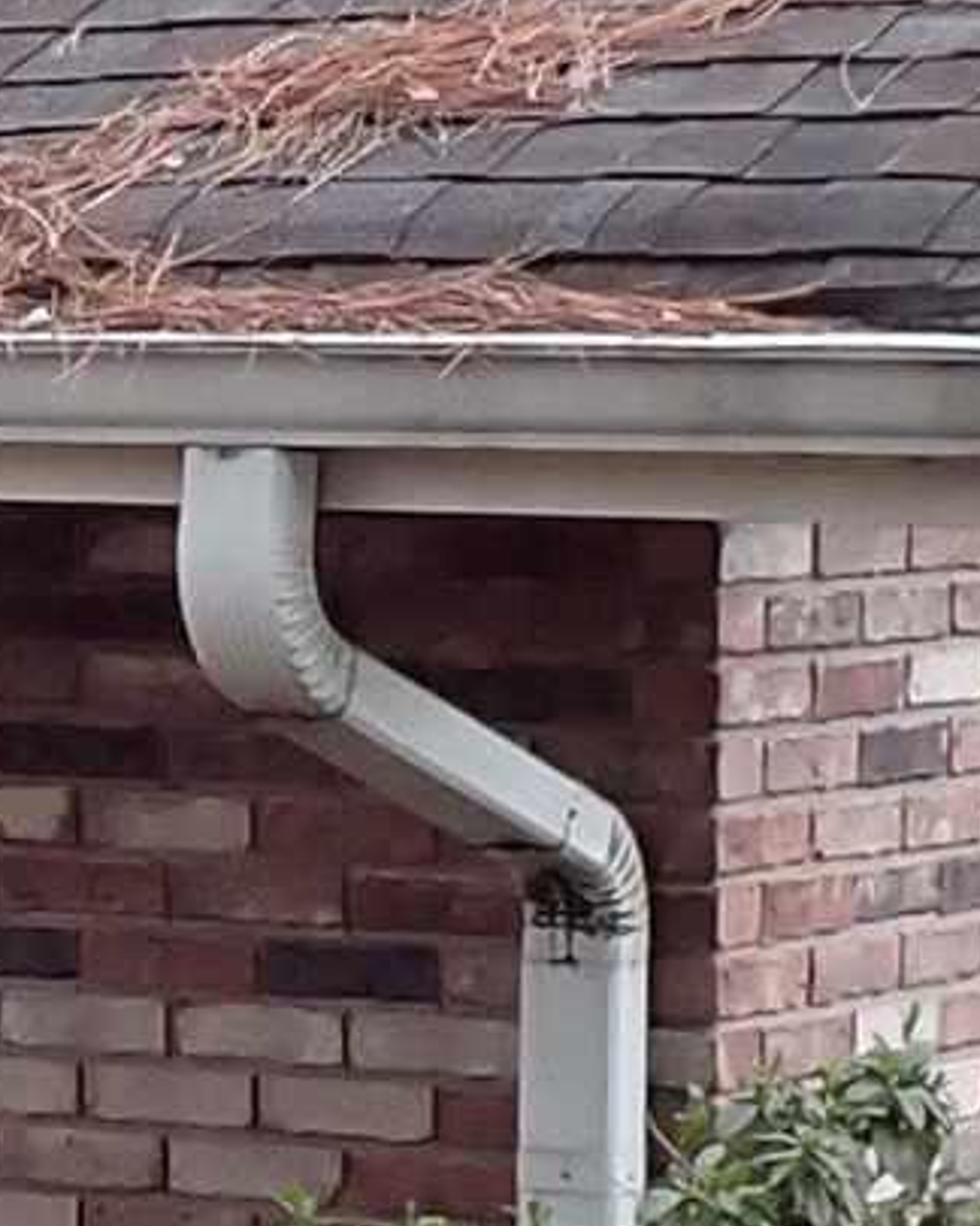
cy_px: 814
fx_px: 6707
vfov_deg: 10.4
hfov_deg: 8.2
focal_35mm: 185
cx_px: -360
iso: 100
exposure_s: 1/125
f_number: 2.8
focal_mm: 4.5
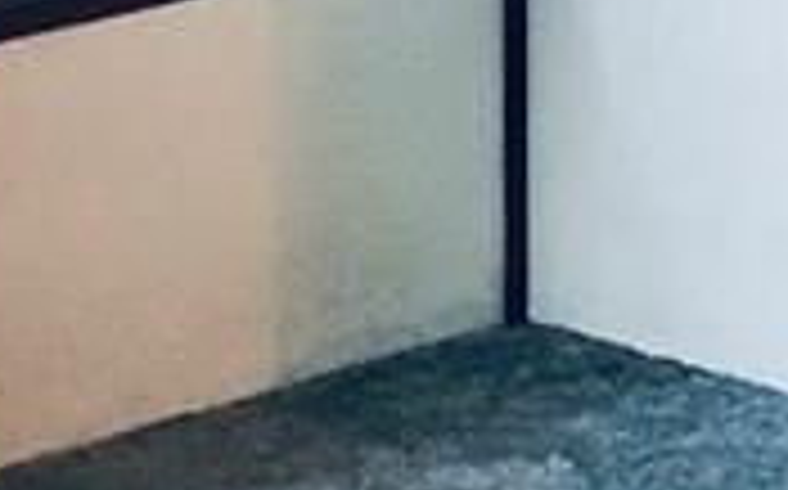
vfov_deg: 5.1
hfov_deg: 8.0
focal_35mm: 254
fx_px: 5450
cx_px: 1454
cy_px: -481
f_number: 1.8
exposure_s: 1/15
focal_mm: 3.99
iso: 100
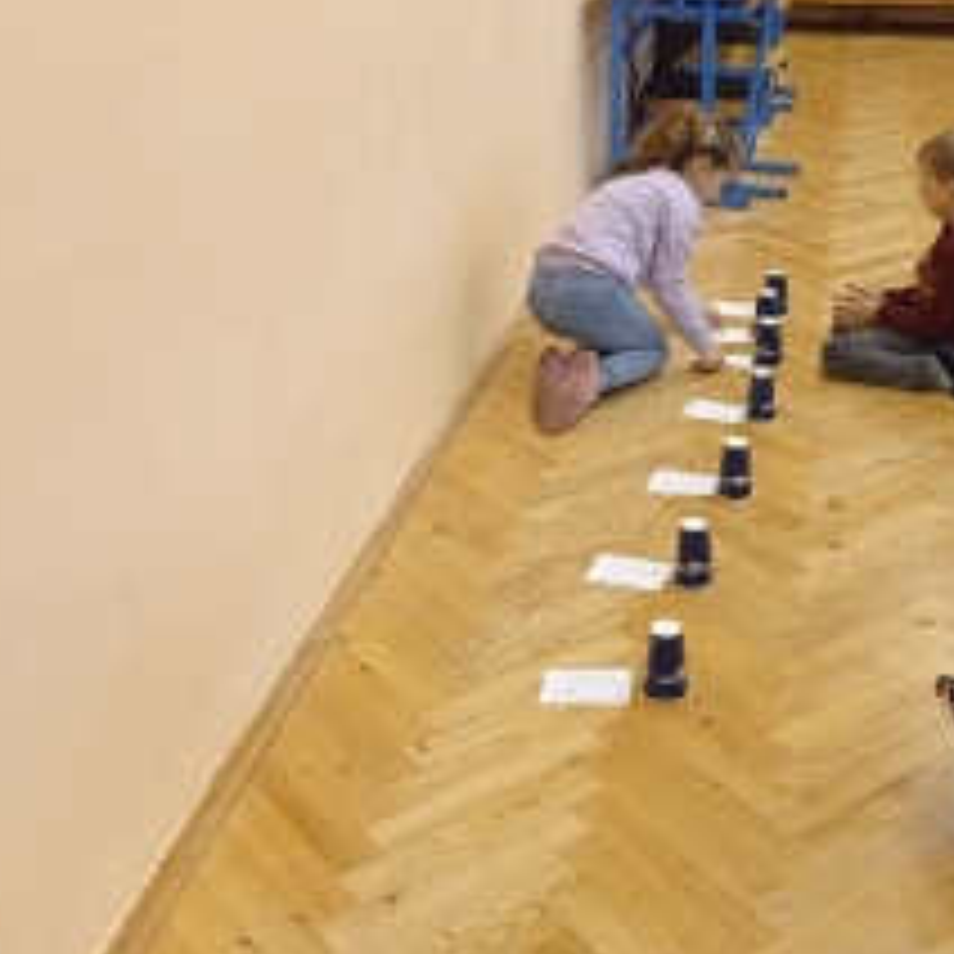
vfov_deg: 30.1
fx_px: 1746
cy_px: 259
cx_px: 756
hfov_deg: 29.9
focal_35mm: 56
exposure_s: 1/50
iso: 152
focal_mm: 4.74
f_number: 1.79
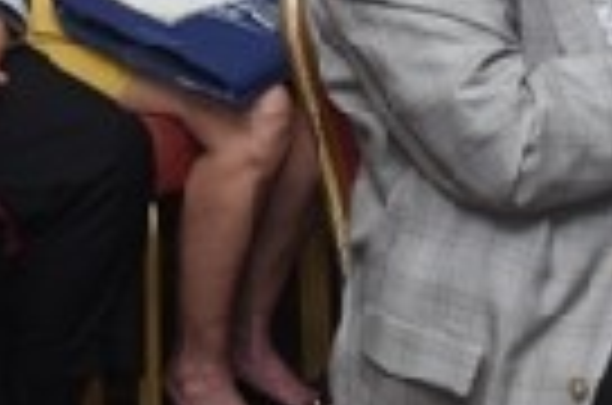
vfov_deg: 7.5
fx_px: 3039
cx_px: 45
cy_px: -189
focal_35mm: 179
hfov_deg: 11.4
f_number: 5.6
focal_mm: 27
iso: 400
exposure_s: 1/60
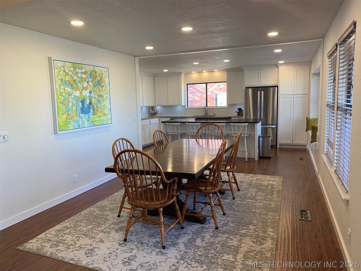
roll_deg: +1.4
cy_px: 136
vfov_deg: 53.1
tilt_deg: -6.6
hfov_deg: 67.3
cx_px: 180
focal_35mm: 26
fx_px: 271
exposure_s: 1/120
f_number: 1.8
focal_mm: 4.25
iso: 100
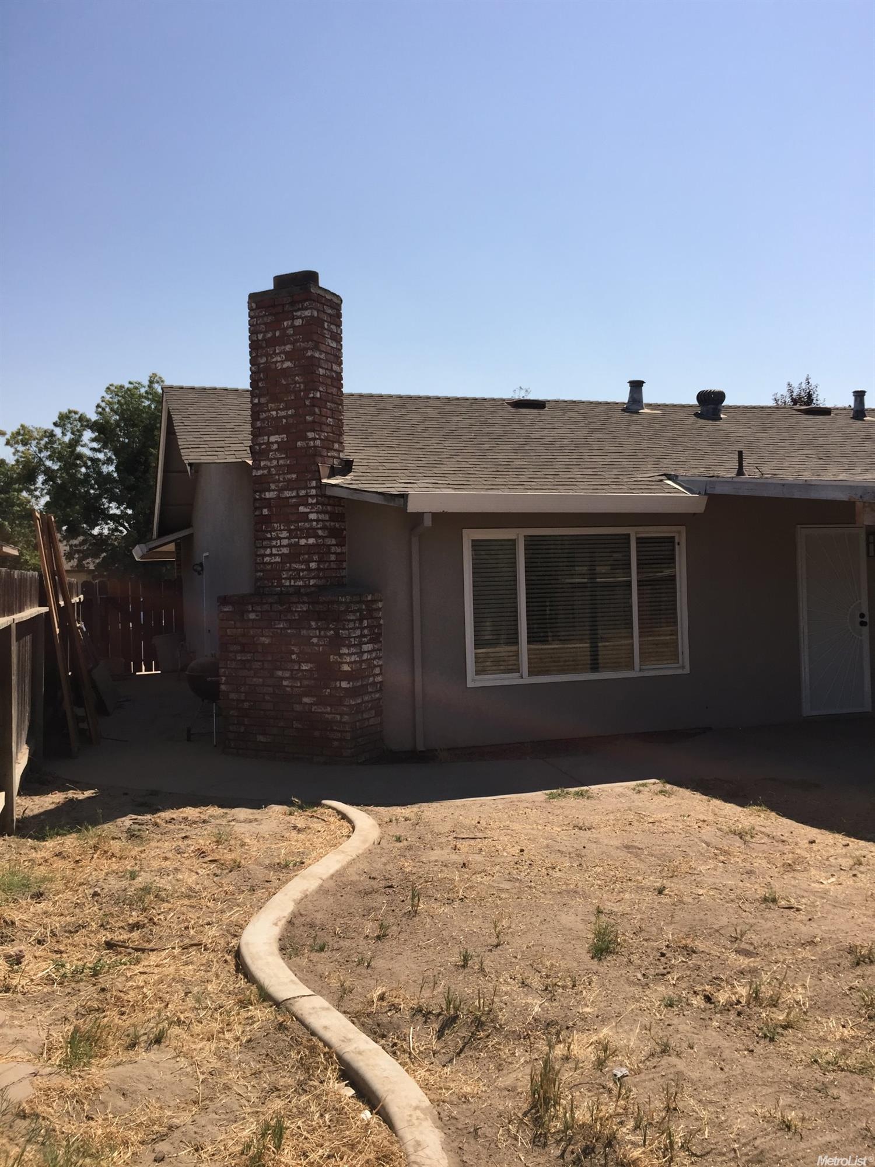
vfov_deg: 61.7
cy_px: 584
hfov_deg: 48.2
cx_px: 438
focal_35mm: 29
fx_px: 977
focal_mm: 4.15
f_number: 2.2
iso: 40
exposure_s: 1/2475
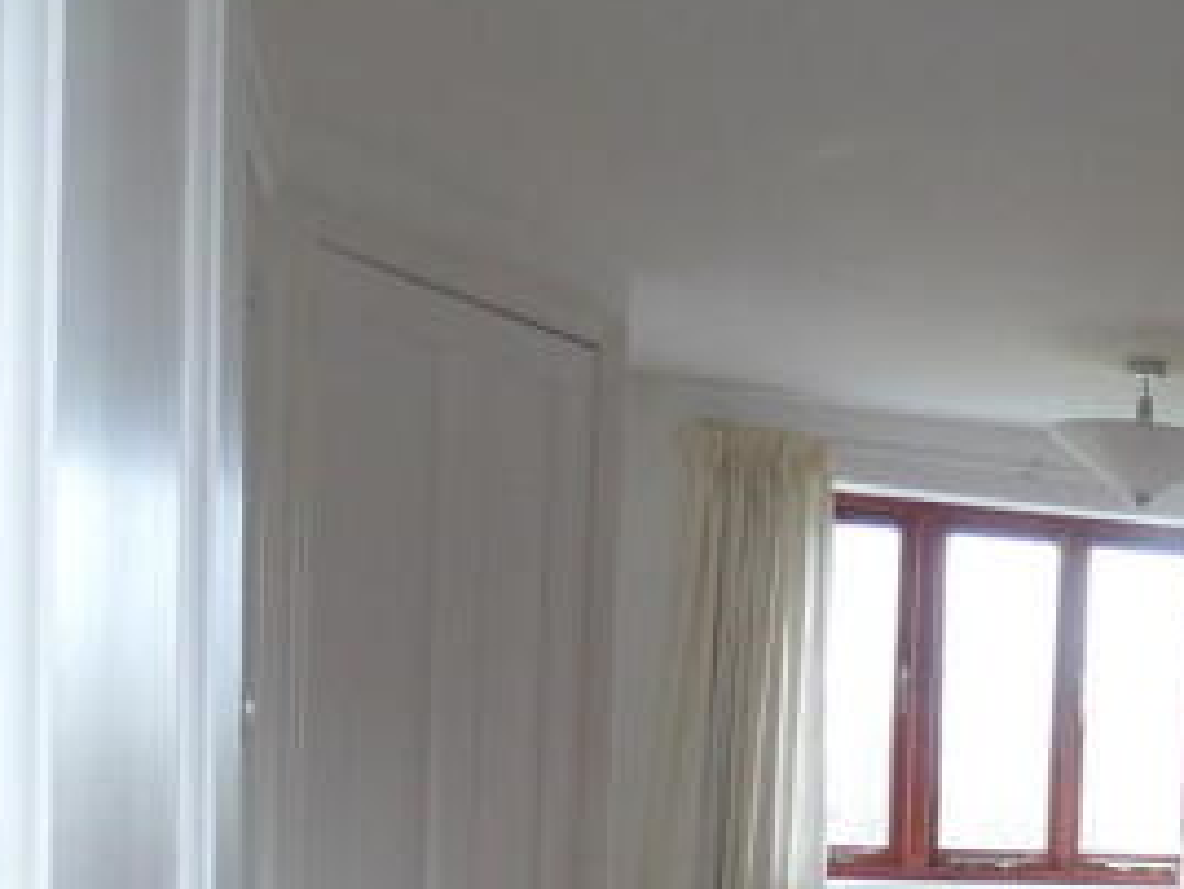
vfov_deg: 26.7
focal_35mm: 52
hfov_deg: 33.3
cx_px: 1221
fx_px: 1779
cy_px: 865
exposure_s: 1/30
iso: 160
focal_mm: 4
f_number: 3.2
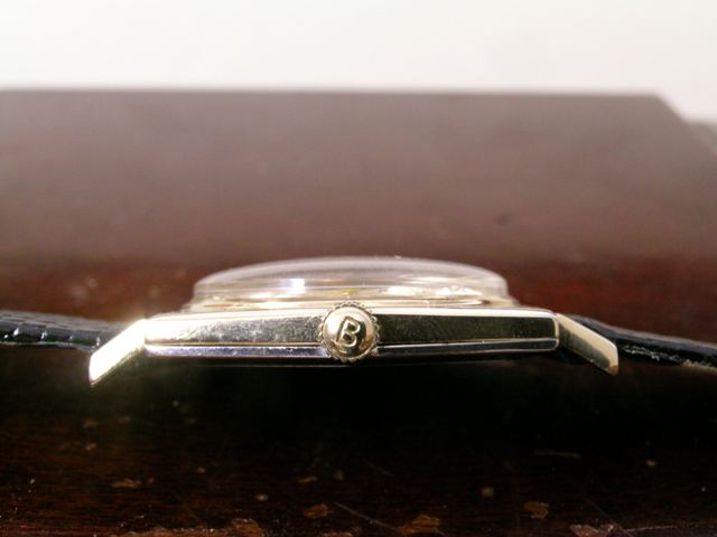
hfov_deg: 38.2
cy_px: 268
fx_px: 1036
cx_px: 358
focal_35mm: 50
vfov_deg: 29.1
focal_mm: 10.3
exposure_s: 1/2.9
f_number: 6.1
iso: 200
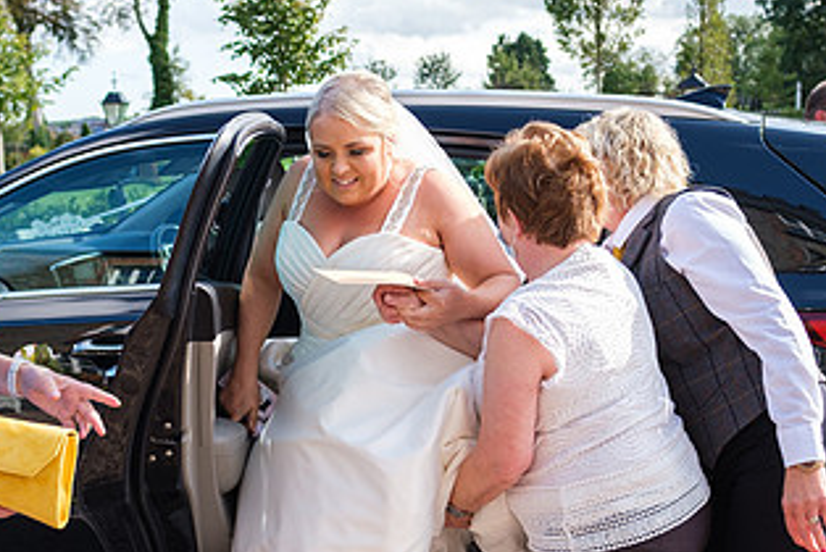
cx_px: 345
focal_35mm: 47
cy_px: 318
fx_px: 1079
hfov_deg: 41.7
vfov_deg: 28.7
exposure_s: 1/1000
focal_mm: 16
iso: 250
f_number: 2.5
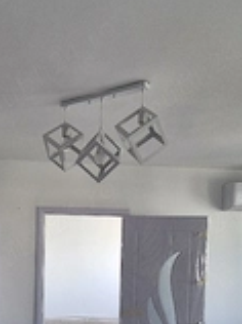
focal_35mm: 33
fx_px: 308
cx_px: 90
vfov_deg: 52.2
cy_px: 254
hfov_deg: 42.5
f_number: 2.2
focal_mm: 2.2
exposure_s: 1/50
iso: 64
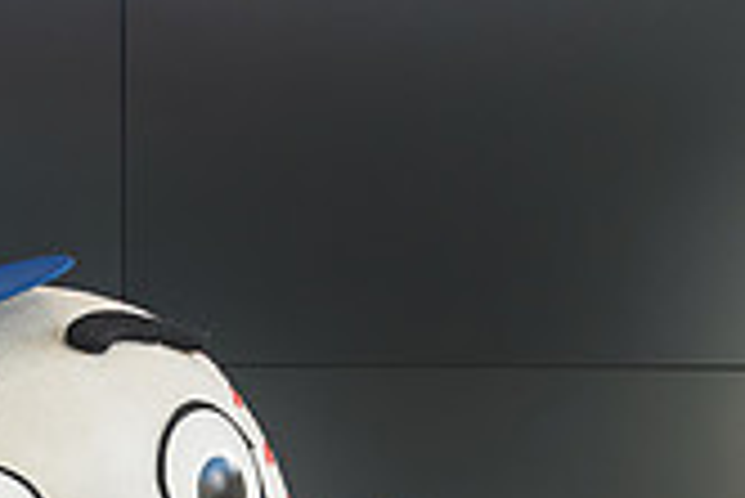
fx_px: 2527
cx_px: 269
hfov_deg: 16.7
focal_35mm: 122
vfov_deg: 11.1
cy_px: 570
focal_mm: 35
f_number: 6.3
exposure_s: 1/200
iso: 1000
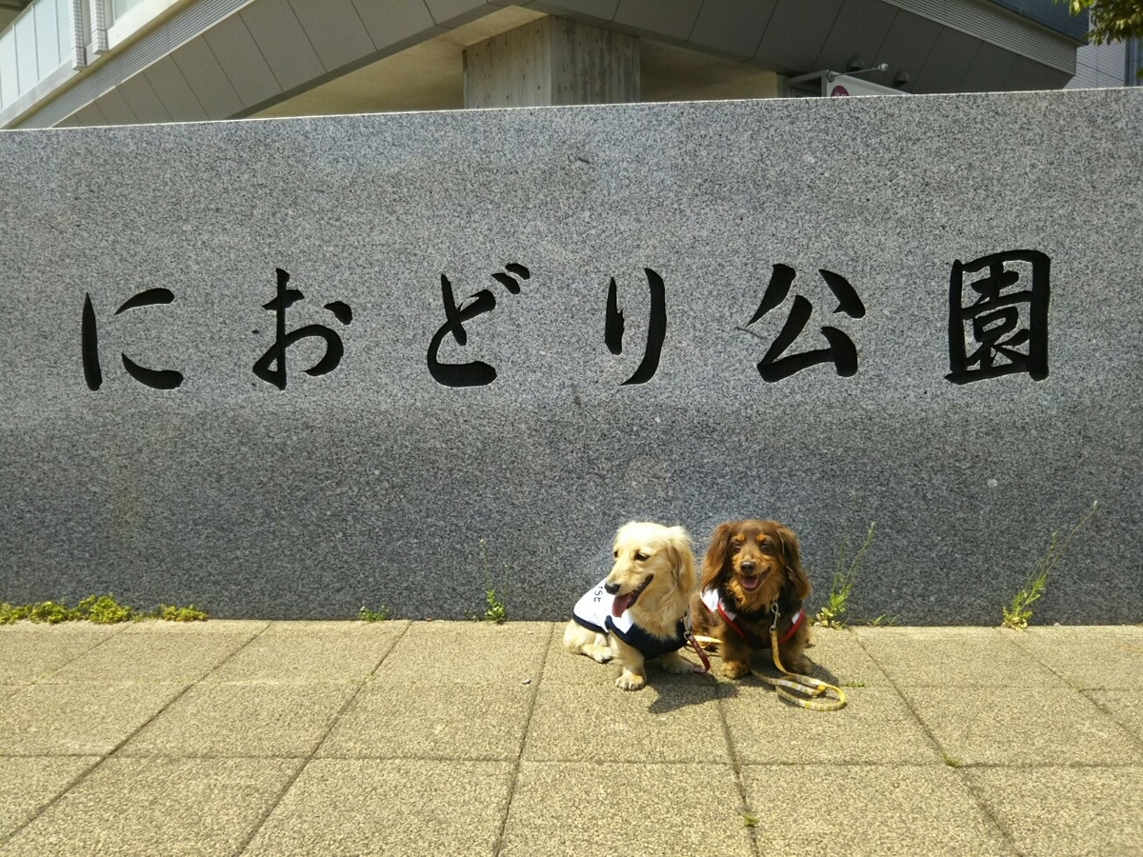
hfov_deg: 60.0
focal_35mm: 30
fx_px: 991
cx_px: 572
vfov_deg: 46.8
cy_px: 428
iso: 25
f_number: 2.2
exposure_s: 1/757
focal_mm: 4
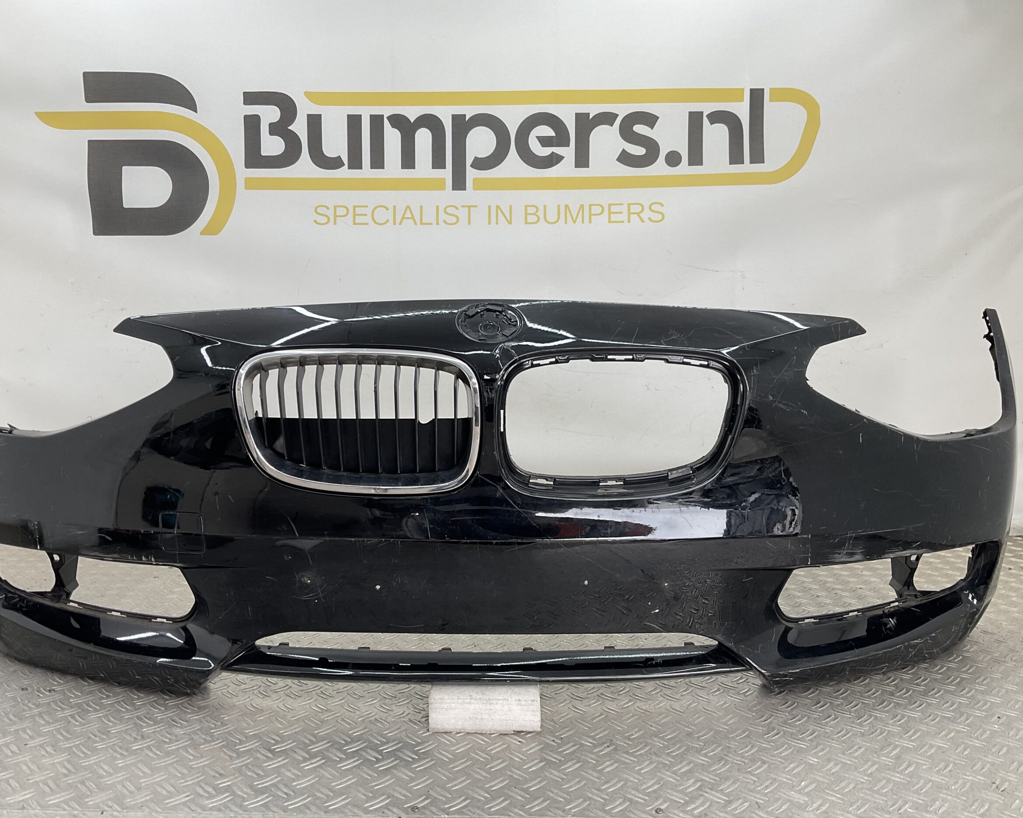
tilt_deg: -7.5
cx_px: 487
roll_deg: -1.1
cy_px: 416
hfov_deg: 57.2
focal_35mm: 31
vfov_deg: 47.1
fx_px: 939
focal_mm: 3
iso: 20
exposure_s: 1/120
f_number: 1.8
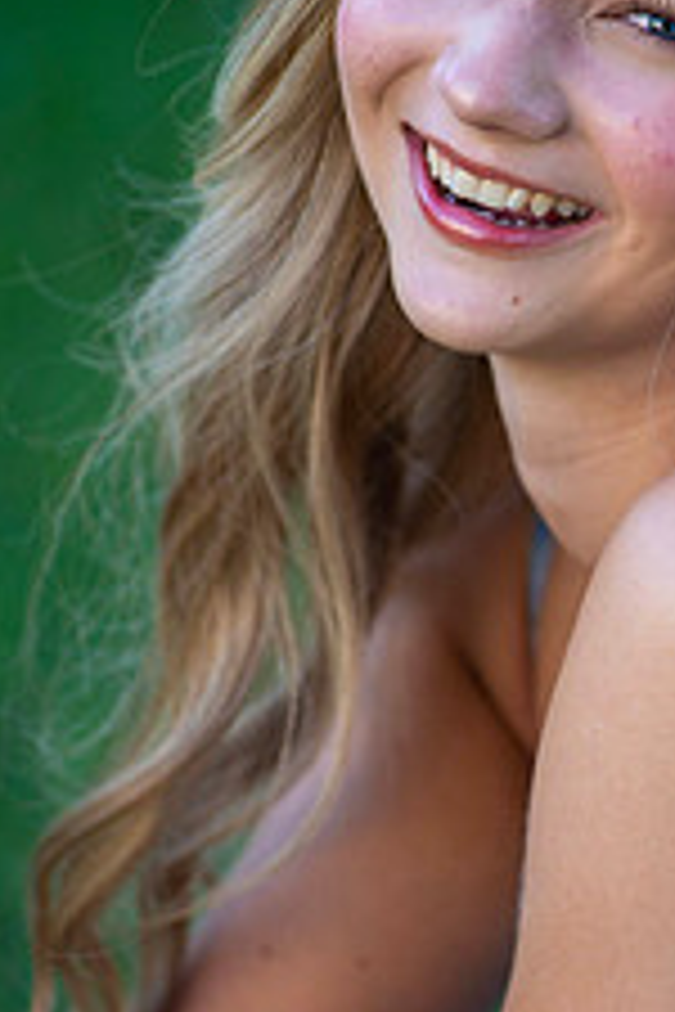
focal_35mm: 400
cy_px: 445
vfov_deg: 5.2
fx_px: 11249
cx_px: 630
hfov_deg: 3.4
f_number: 4
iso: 160
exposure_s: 1/200
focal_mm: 200
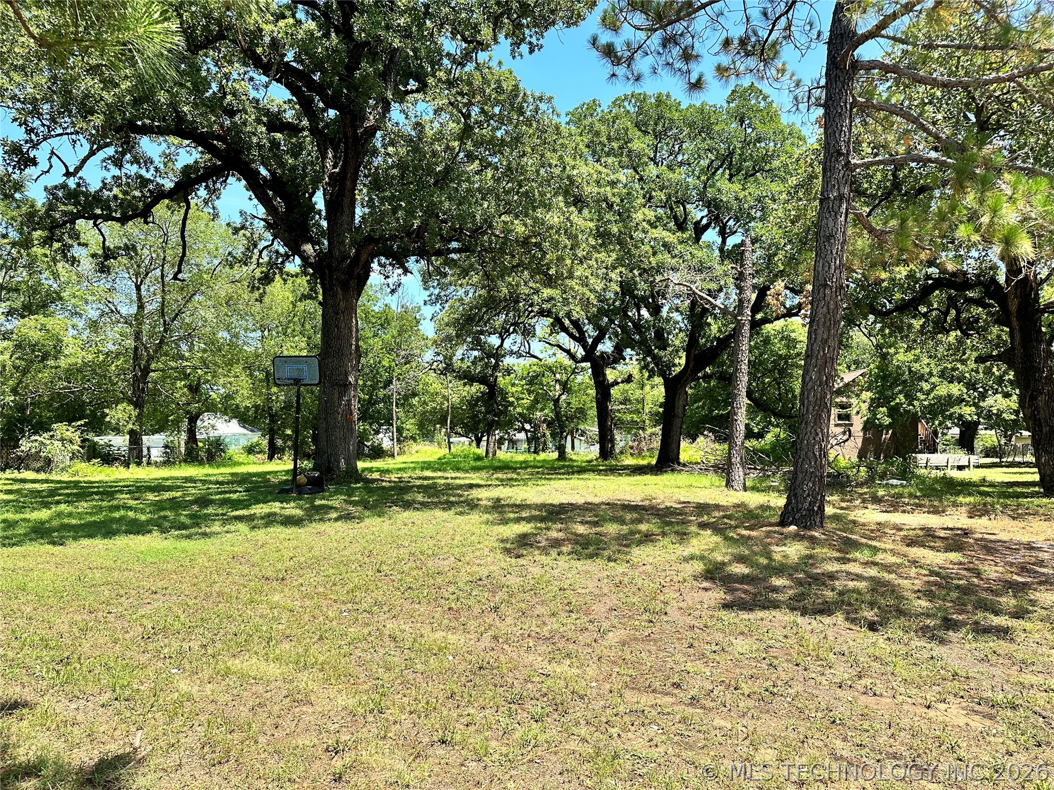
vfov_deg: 56.8
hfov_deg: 71.6
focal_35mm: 24
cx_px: 527
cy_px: 395
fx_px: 731
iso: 80
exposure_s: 1/1779
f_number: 1.78
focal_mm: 6.86
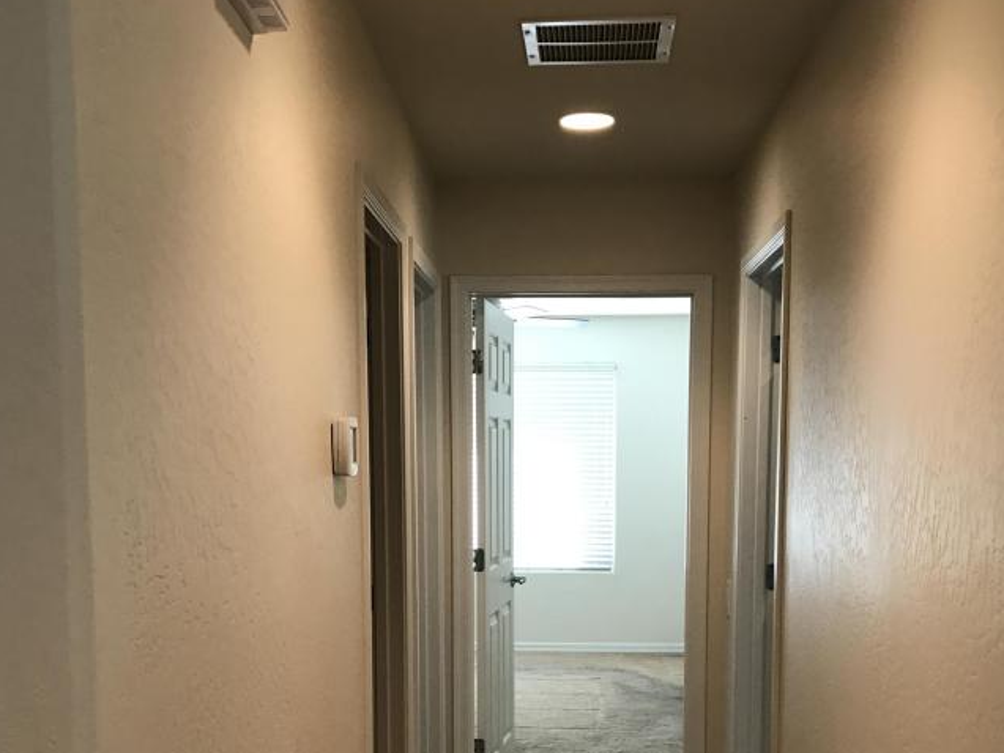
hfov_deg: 42.0
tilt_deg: -3.5
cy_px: 588
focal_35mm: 45
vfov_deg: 31.5
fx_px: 1305
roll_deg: +0.3
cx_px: 537
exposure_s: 1/24
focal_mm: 3.99
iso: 40
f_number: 1.8
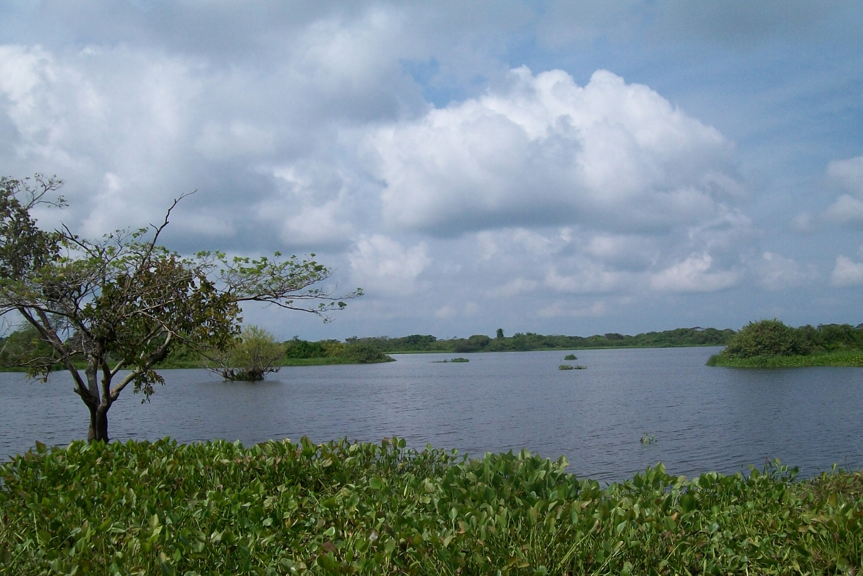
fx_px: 911
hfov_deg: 50.7
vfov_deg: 35.0
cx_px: 428
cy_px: 322
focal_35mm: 38
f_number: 4.8
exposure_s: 1/1250
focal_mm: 6
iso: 80
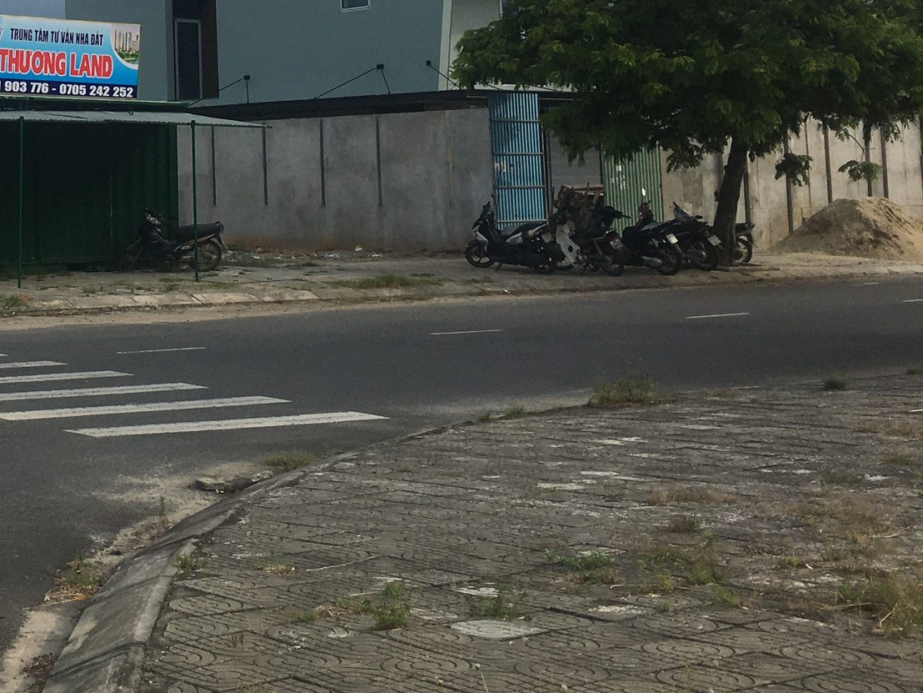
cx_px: -57
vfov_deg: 21.3
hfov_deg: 26.9
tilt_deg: +8.2
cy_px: 19
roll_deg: +0.4
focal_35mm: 67
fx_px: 1786
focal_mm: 4.15
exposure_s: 1/1399
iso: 25
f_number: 2.2
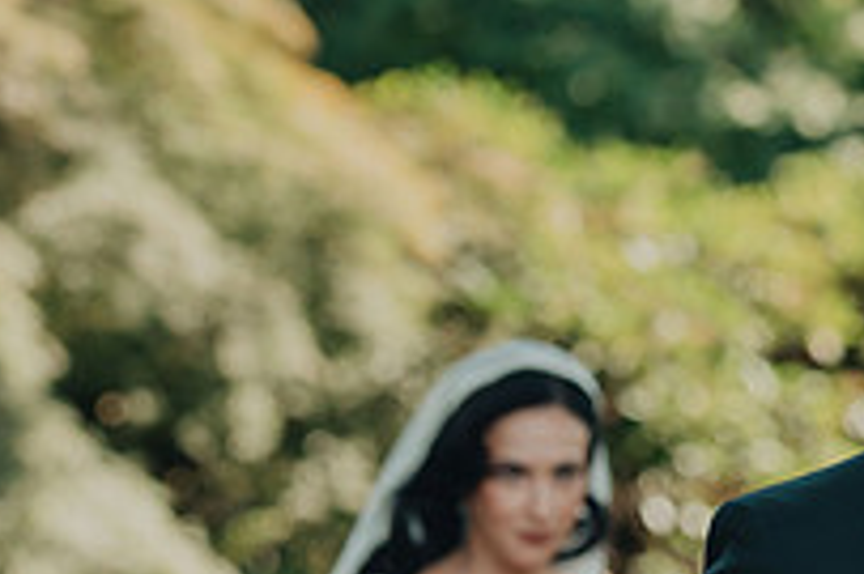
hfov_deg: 7.0
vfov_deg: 4.7
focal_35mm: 292
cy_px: 410
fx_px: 7002
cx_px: 826
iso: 800
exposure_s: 1/1250
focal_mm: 102
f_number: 3.5
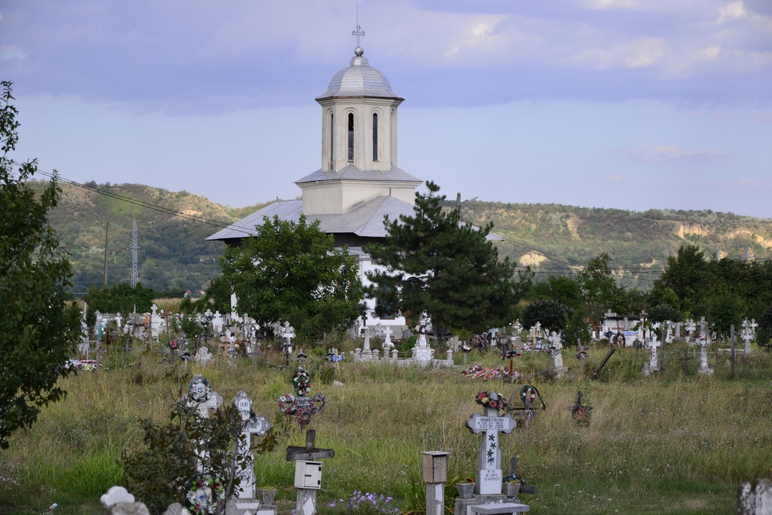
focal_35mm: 112
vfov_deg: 12.2
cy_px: 258
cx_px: 386
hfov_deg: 18.2
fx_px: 2413
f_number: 5.3
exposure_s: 1/250
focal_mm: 75
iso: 100
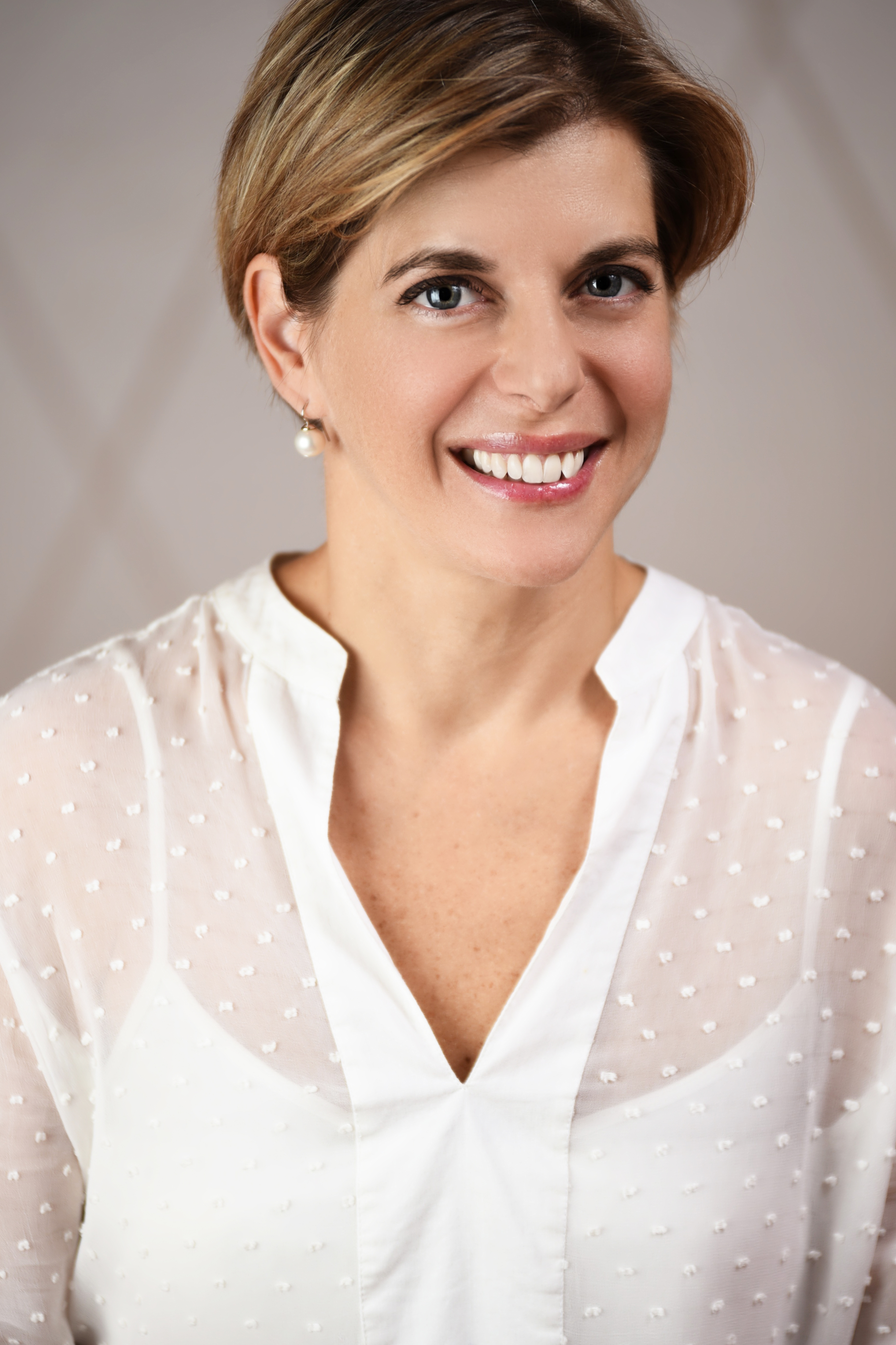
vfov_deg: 9.0
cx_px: 447
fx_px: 8586
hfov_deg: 6.0
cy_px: 648
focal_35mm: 230
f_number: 2.8
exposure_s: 1/160
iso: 100
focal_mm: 200
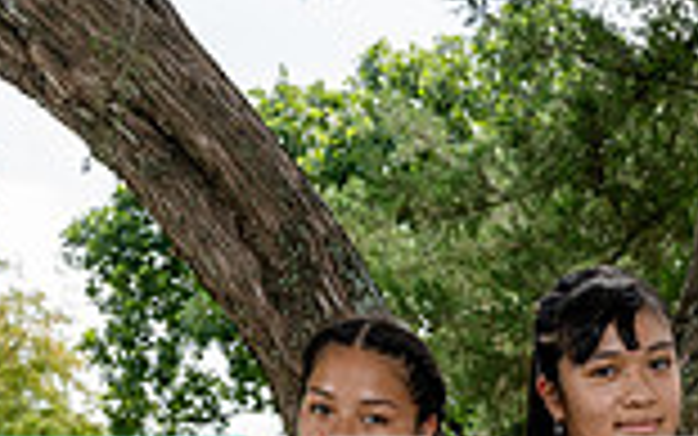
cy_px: 894
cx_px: 648
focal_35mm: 86
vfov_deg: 13.0
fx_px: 1637
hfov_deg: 23.3
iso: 250
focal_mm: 29
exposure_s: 1/250
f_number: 6.3
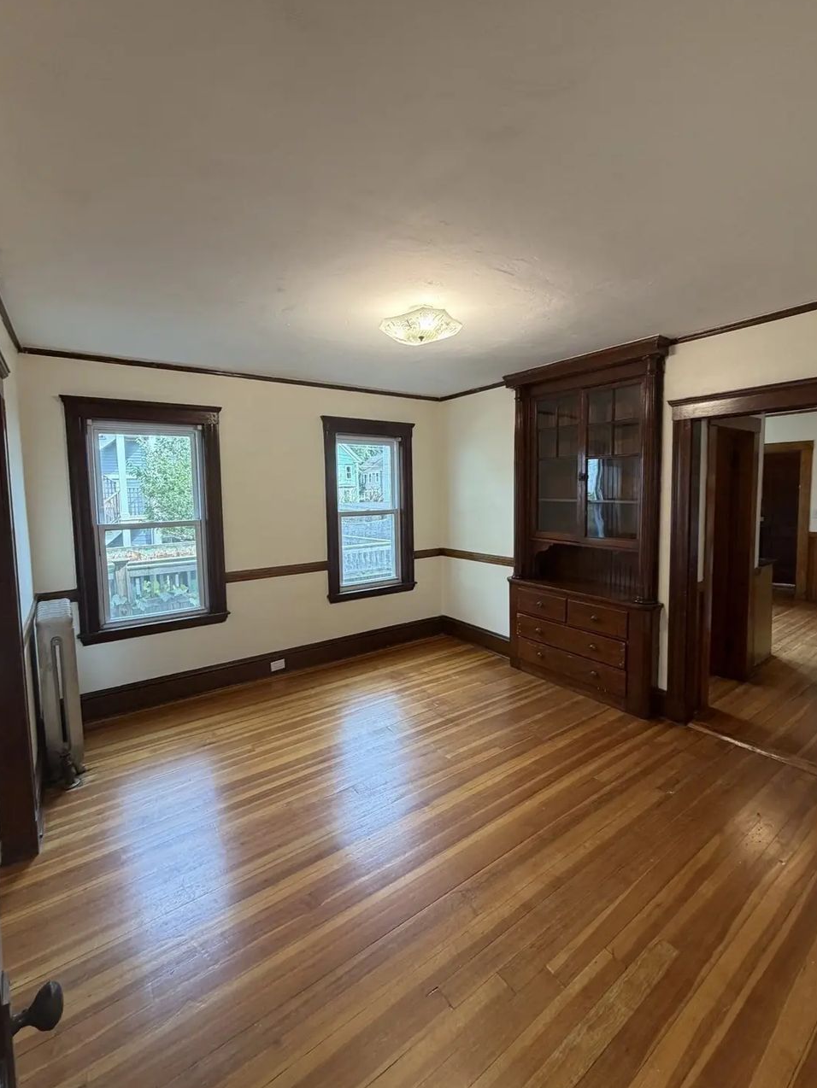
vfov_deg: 98.1
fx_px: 472
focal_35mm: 15
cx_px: 392
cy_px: 530
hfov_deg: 81.7
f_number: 2.2
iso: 200
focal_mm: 2.22
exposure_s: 1/120
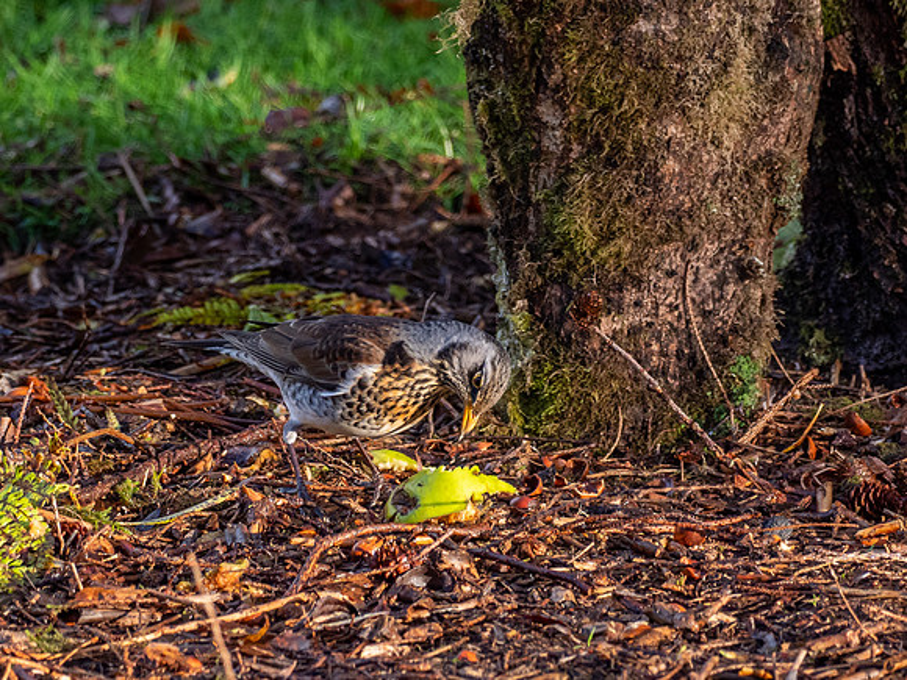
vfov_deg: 1.4
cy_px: 370
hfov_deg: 1.9
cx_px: 414
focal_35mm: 1045
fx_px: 27379
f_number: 4
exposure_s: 1/640
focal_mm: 300
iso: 640
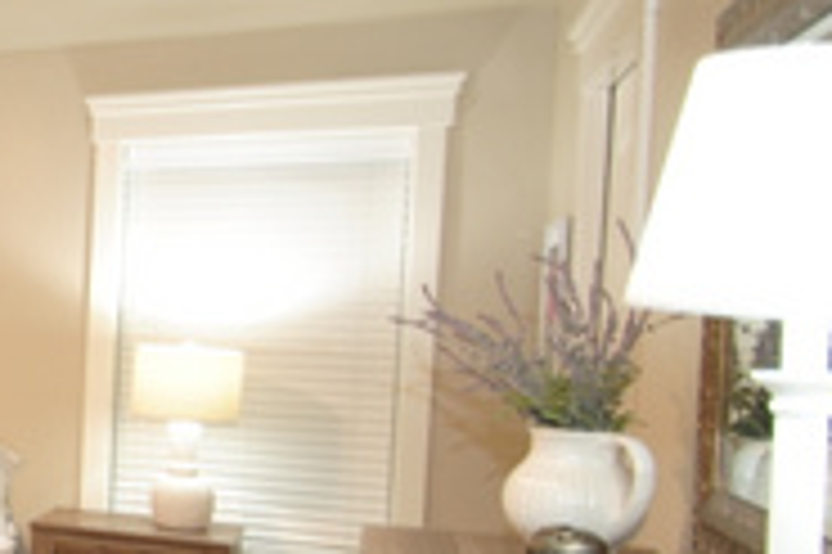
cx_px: -418
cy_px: 383
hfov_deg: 27.0
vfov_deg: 25.8
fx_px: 1201
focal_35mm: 52
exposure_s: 1/8
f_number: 4
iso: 200
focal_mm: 10
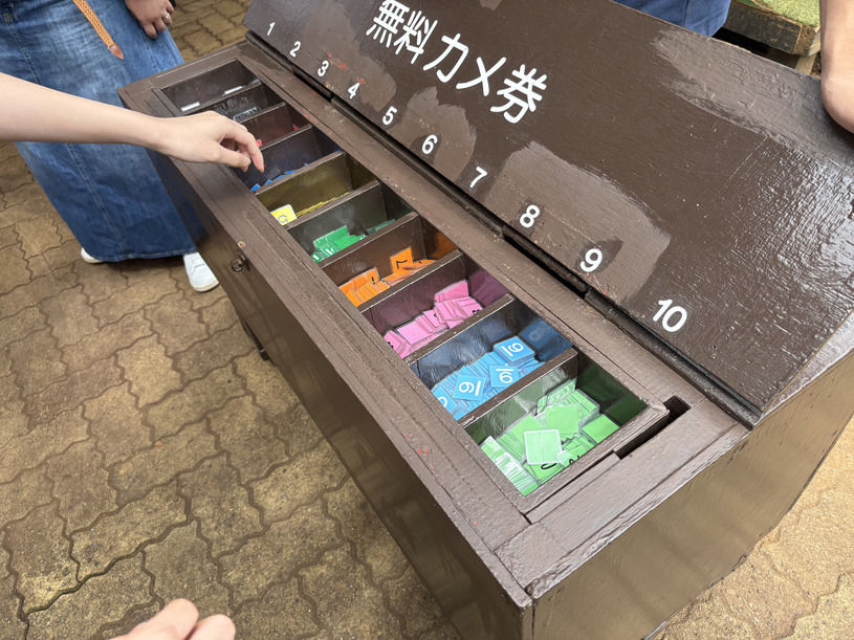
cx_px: 427
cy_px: 320
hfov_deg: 67.3
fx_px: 641
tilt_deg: -46.6
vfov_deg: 53.1
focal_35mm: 26
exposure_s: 1/647
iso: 64
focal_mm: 5.96
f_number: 1.6
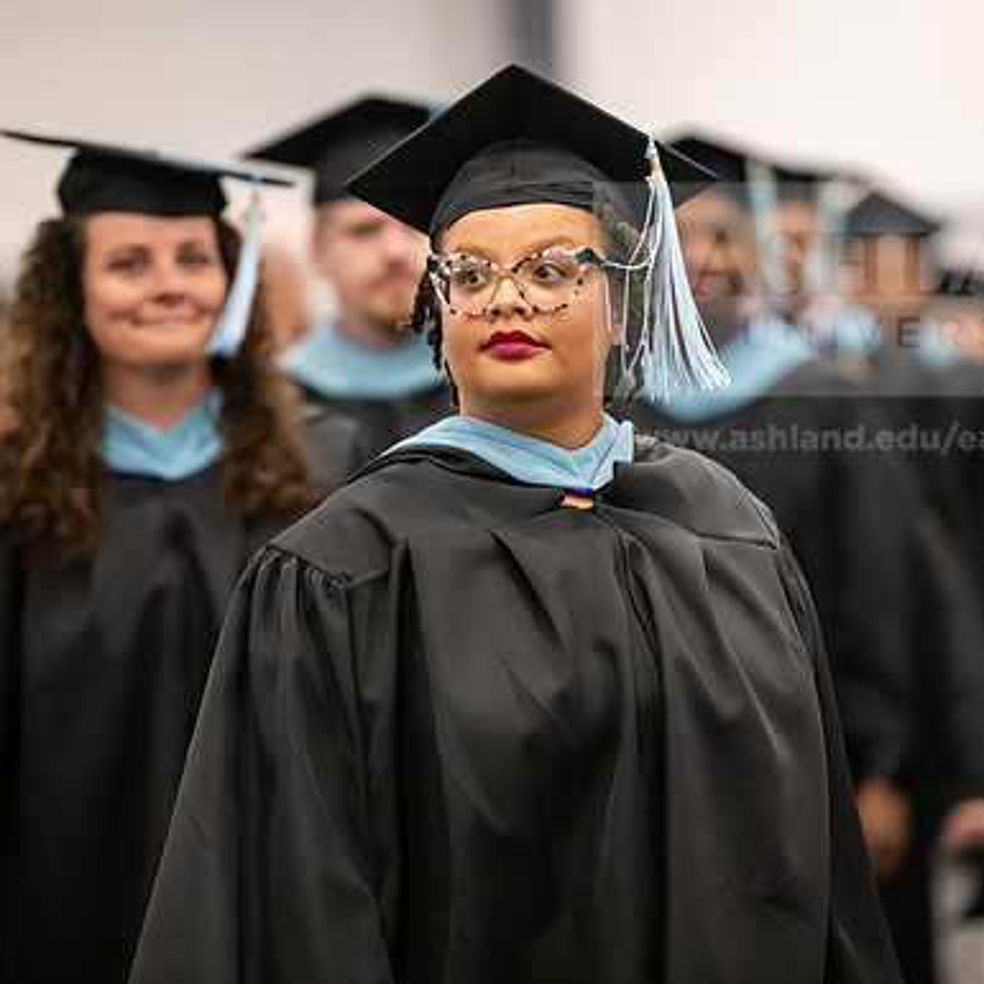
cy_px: 492
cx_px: 516
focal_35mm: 237
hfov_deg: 7.4
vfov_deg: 7.4
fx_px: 7622
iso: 3200
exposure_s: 1/200
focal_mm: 185
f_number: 3.2
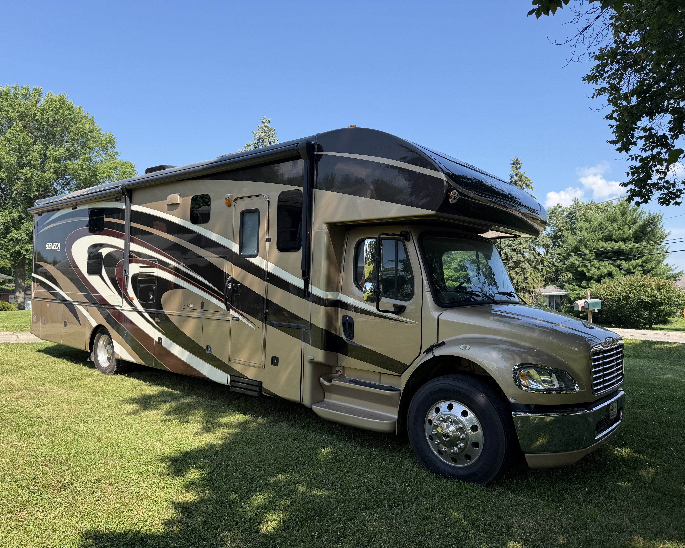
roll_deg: -1.4
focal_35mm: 25
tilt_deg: +3.3
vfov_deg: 56.8
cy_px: 274
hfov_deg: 68.1
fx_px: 507
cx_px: 336
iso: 80
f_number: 1.78
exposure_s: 1/1855
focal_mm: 6.76
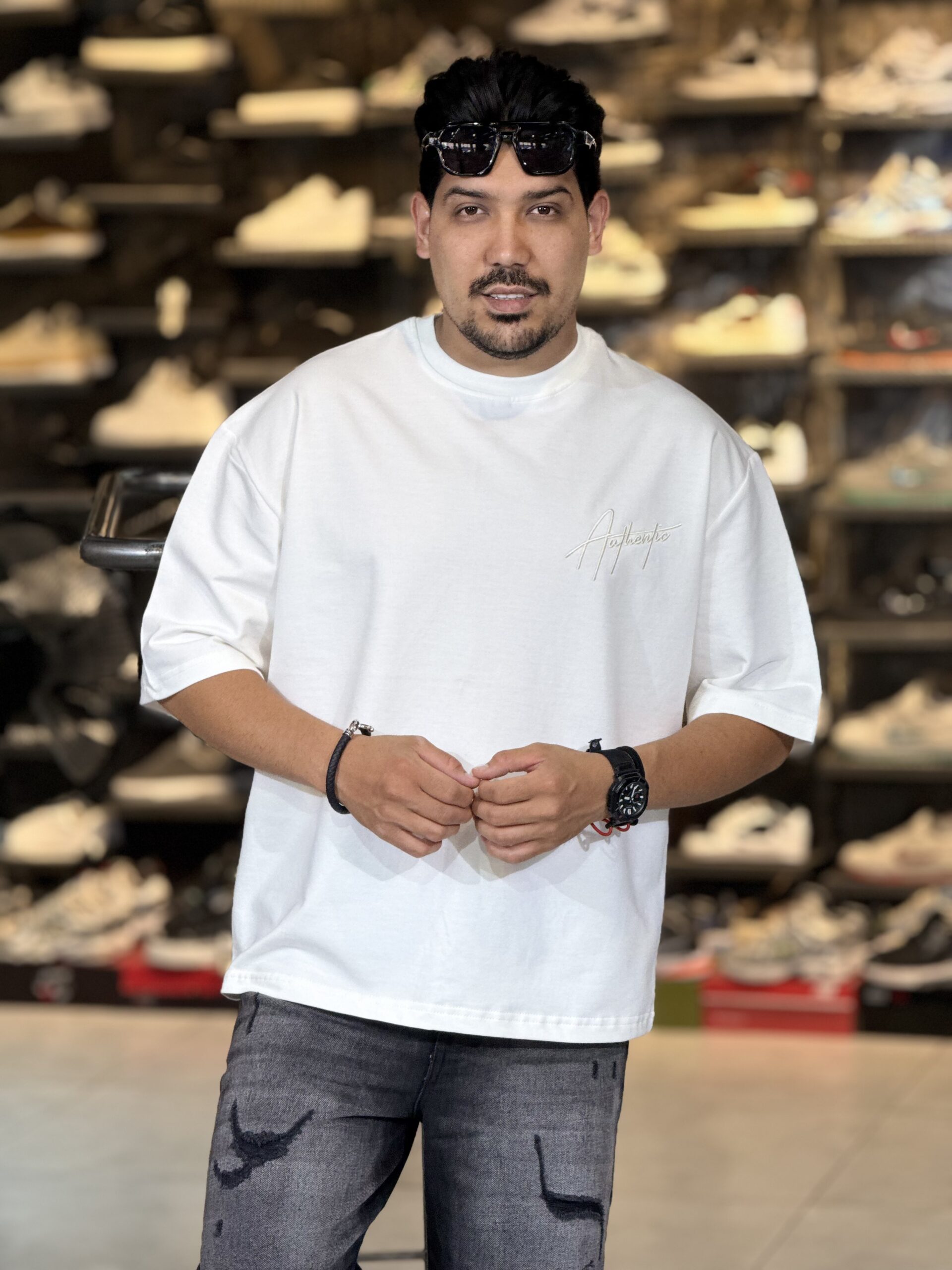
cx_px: 476
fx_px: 4400
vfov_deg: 16.4
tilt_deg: -5.5
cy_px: 635
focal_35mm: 120
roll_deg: +0.9
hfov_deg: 12.3
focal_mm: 15.66
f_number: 2.8
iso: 80
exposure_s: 1/100
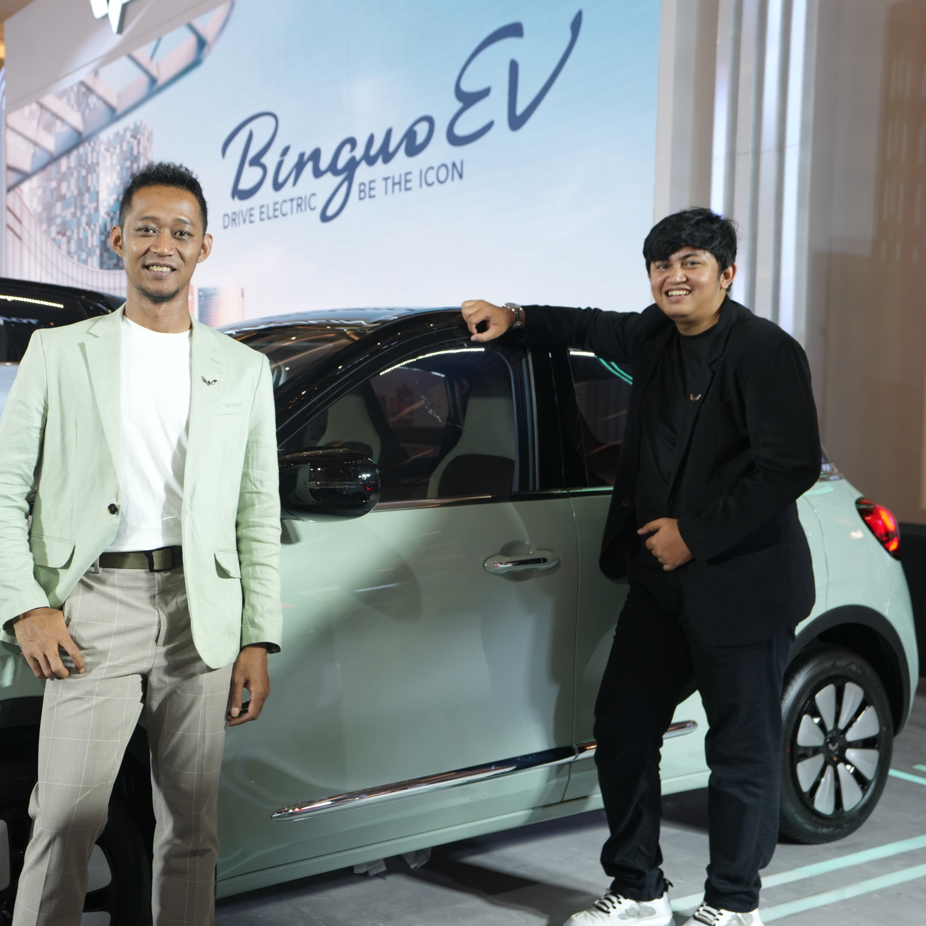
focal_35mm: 43
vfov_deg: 39.2
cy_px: 466
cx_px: 294
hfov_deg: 38.6
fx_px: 1301
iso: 800
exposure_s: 1/125
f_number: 4.5
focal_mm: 33
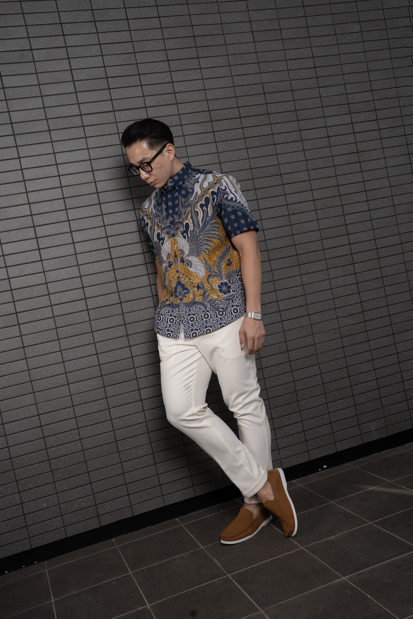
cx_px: 206
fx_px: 637
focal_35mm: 37
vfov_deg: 51.9
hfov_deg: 35.9
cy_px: 310
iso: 160
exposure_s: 1/125
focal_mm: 37
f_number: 8
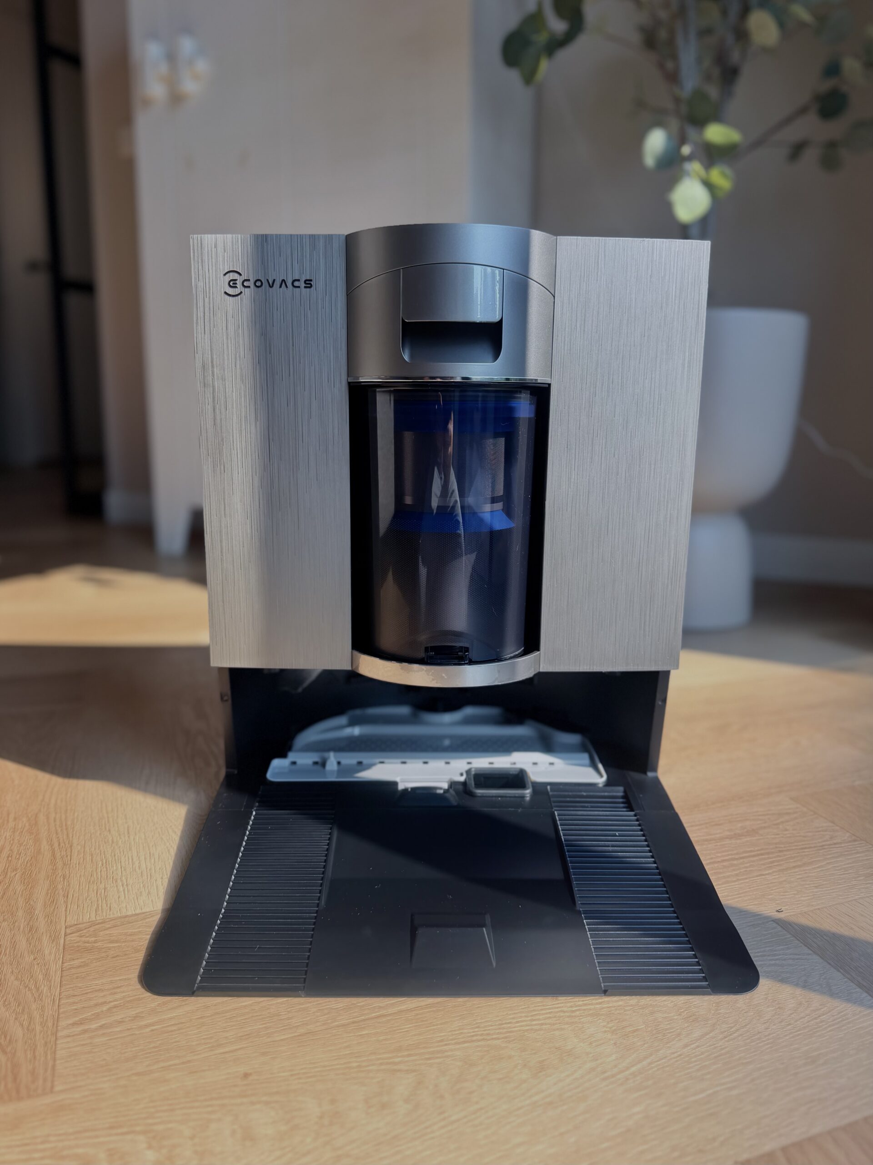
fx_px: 807
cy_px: 582
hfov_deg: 56.8
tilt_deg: -11.9
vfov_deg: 71.6
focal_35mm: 24
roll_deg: -0.3
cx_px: 436
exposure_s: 1/796
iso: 80
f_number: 1.78
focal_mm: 6.76
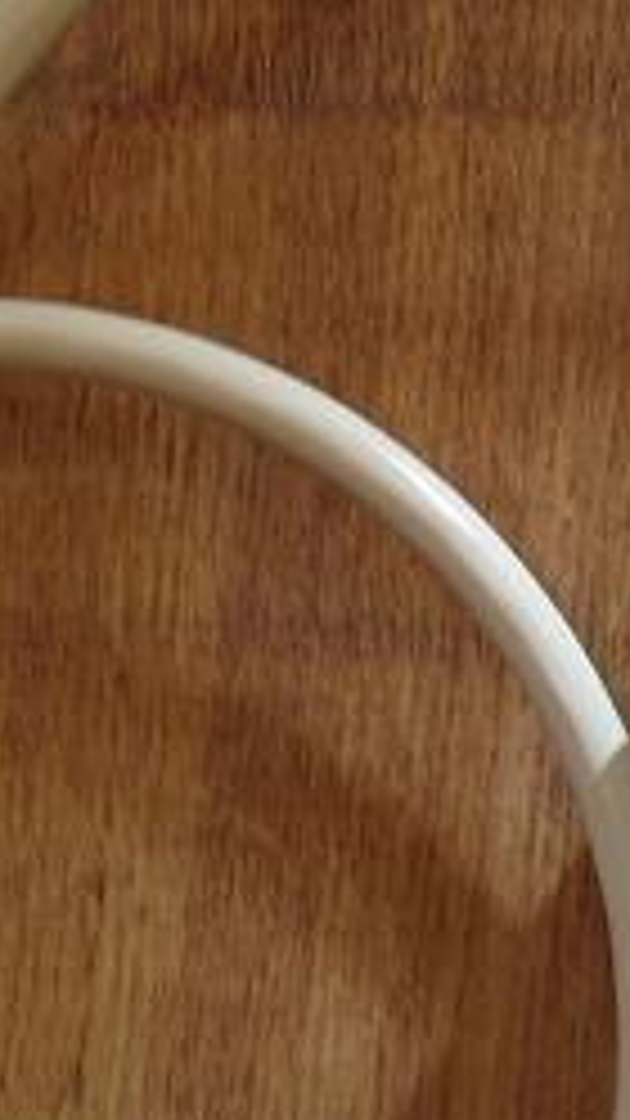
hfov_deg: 9.9
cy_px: 733
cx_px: 882
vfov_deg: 18.0
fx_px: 3535
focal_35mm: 119
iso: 80
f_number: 2.8
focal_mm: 7.8
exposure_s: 1/45
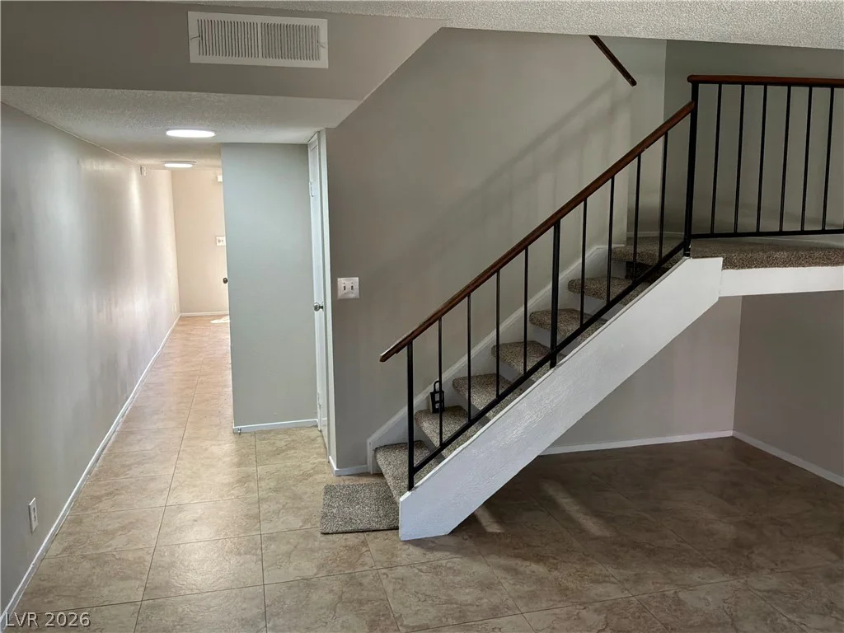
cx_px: 422
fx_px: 683
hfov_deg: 63.4
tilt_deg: -9.2
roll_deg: +0.3
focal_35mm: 28
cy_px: 316
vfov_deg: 49.7
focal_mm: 3
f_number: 1.8
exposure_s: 1/60
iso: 100
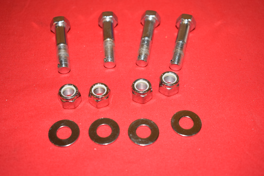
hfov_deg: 41.1
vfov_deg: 28.1
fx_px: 352
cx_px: 132
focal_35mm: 48
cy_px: 88
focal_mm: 32
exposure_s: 1/200
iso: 1250
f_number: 5
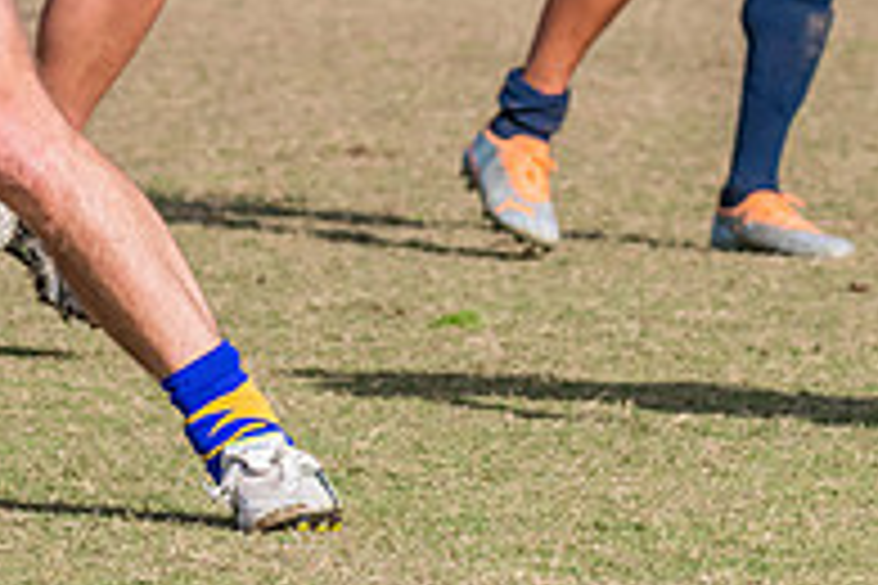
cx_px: -299
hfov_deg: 3.0
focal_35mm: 679
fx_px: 16559
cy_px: -293
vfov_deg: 2.0
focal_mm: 170
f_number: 8
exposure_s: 1/2000
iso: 800
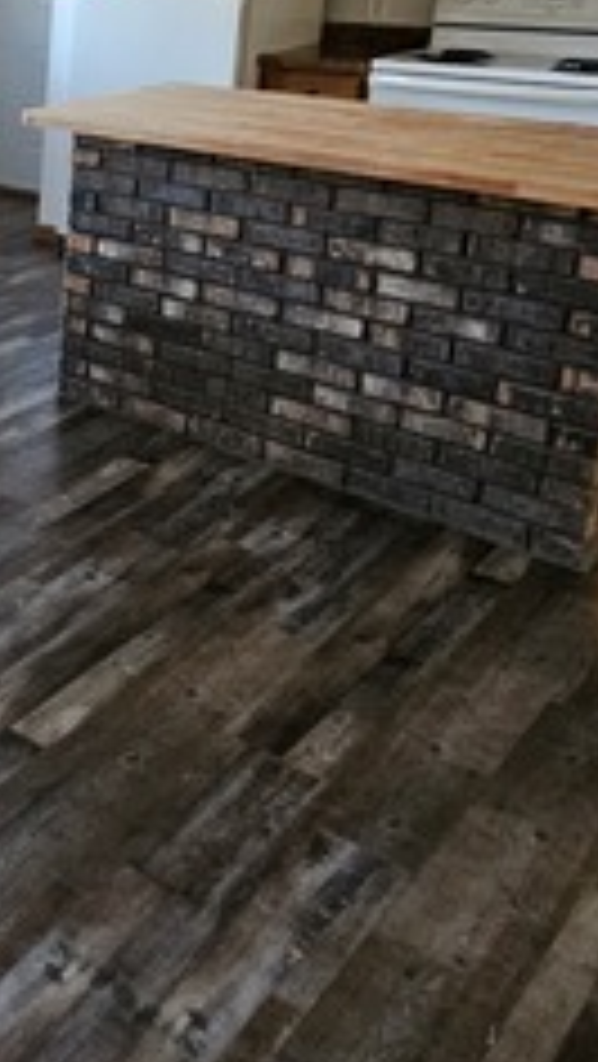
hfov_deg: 20.9
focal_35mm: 40
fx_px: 1126
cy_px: 142
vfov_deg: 46.4
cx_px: -463
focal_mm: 2.2
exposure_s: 1/30
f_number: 2.2
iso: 500
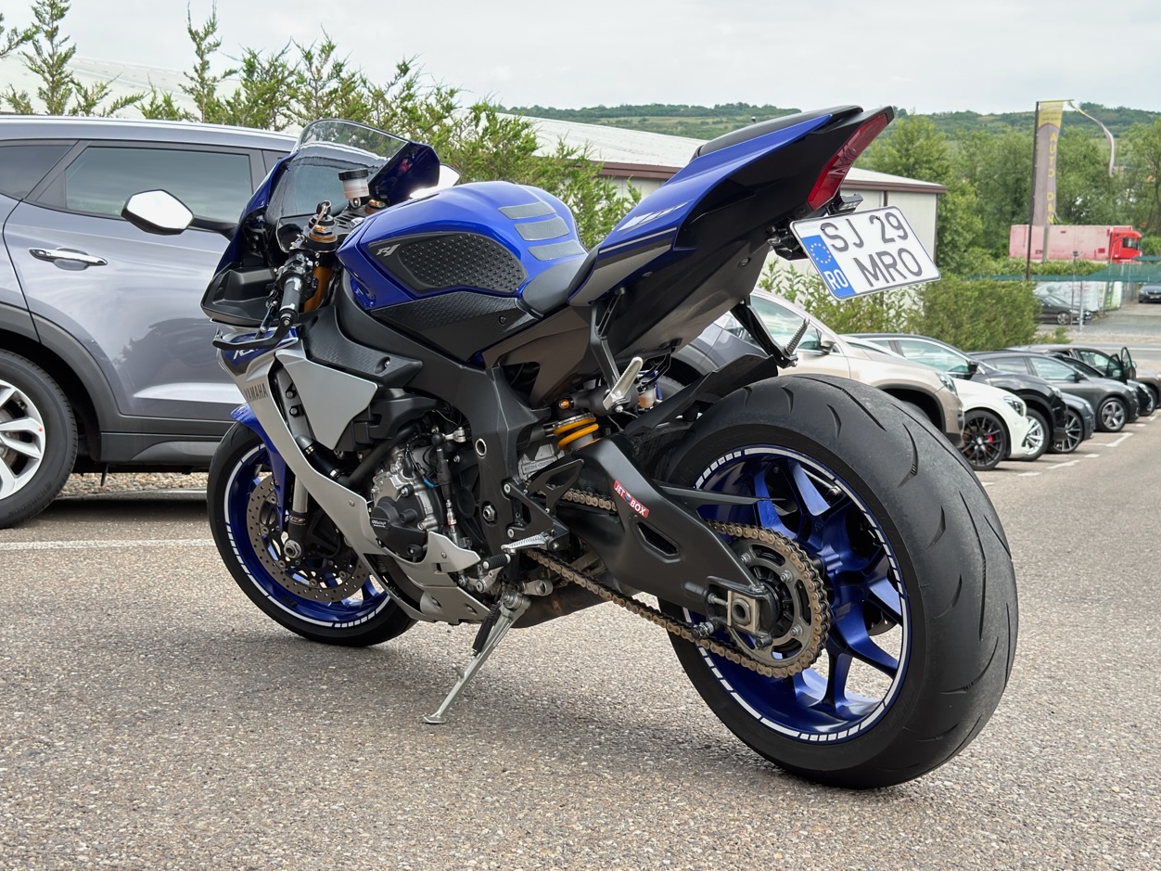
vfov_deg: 31.5
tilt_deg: -9.0
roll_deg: -0.9
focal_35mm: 46
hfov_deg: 41.2
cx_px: 576
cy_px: 443
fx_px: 1543
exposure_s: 1/636
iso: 100
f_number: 1.78
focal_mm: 6.76
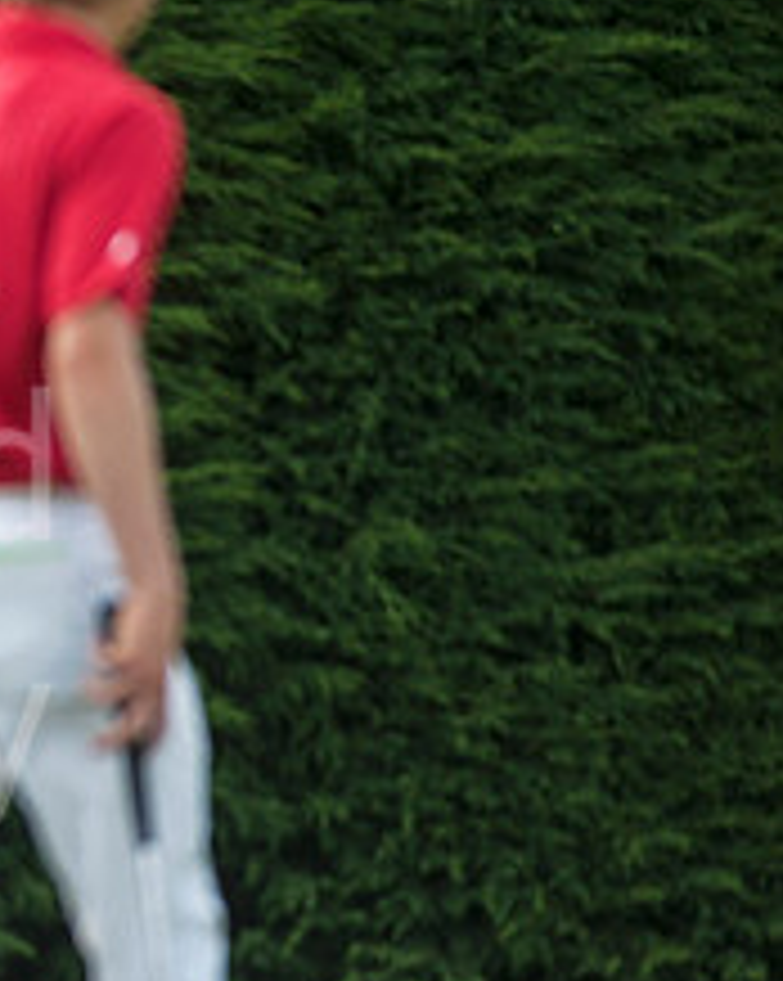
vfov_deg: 2.6
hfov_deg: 2.1
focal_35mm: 749
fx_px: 21727
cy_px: 508
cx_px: -518
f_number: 4
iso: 400
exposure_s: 1/1600
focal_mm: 300
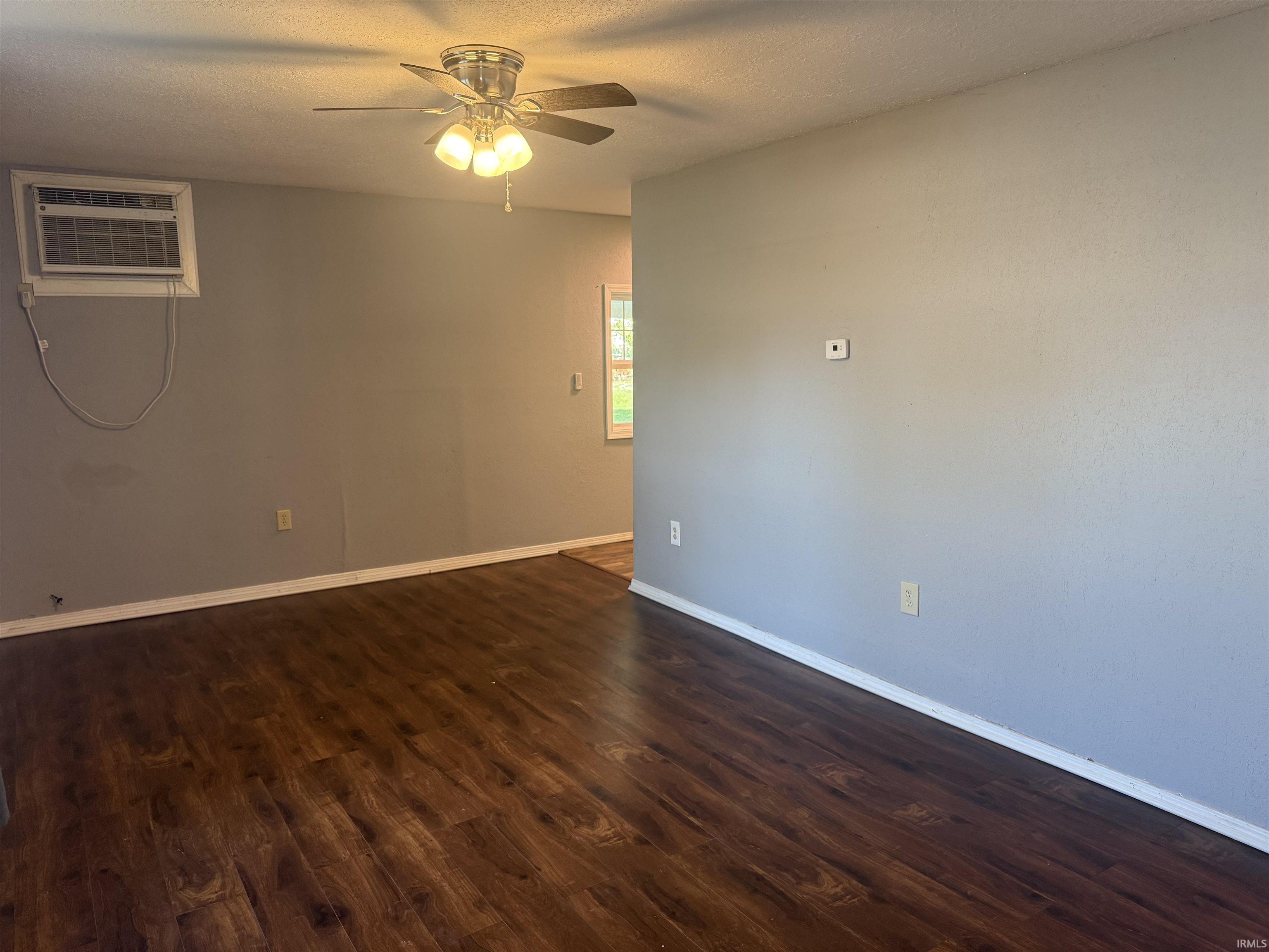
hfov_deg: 71.6
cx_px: 634
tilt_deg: -7.7
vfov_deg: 56.8
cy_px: 476
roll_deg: +0.5
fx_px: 880
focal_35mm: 24
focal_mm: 6.76
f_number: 1.78
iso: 200
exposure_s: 1/60
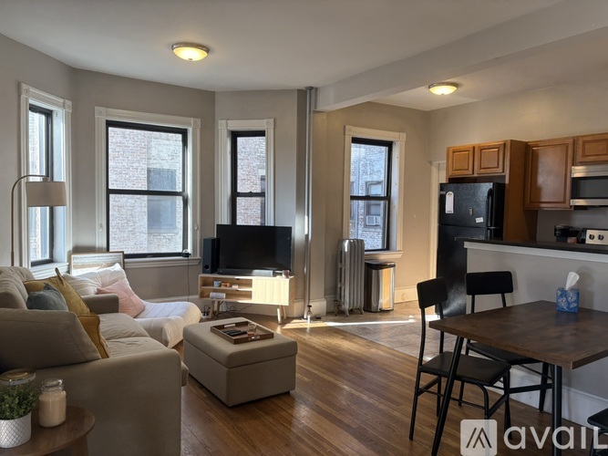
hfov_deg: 67.3
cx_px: 304
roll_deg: -0.1
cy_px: 228
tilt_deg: -2.1
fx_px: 457
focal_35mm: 26
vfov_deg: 53.0
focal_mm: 5.96
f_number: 1.6
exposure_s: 1/125
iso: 64
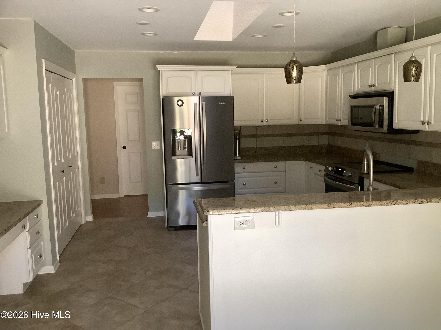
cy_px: 165
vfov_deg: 45.4
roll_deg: +1.7
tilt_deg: -8.2
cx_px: 220
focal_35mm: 31
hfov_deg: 58.4
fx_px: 395
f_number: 2.4
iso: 200
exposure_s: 1/60
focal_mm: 3.3
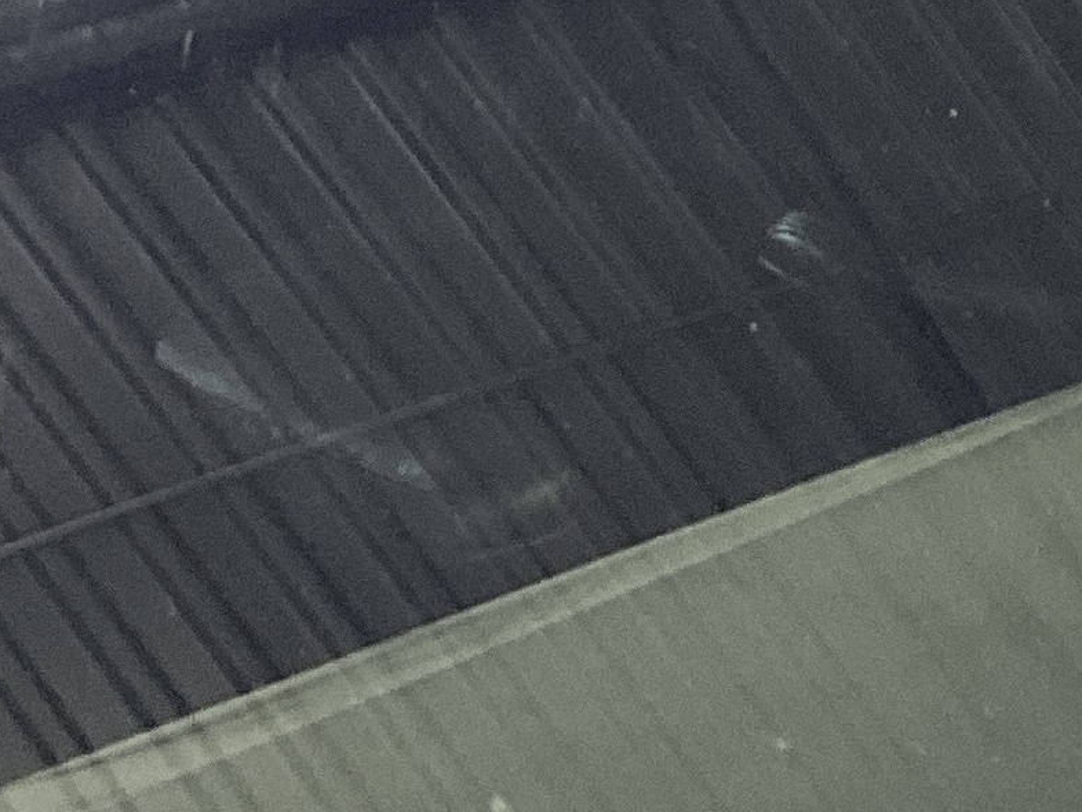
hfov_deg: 12.4
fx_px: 4658
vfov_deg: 9.9
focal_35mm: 149
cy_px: -48
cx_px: 1779
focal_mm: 3
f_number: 1.8
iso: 64
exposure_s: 1/60
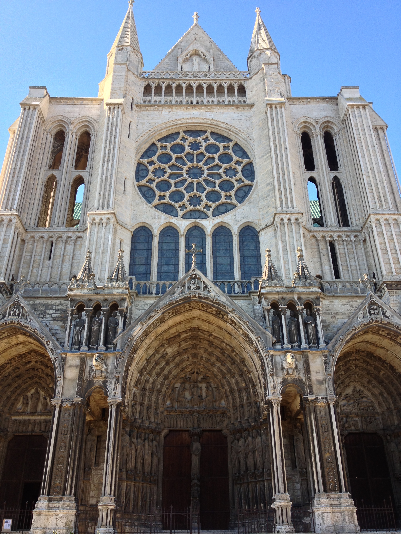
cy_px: 267
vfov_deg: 52.6
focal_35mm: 35
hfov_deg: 40.7
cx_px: 200
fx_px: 541
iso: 50
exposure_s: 1/286
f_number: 2.4
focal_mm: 4.28
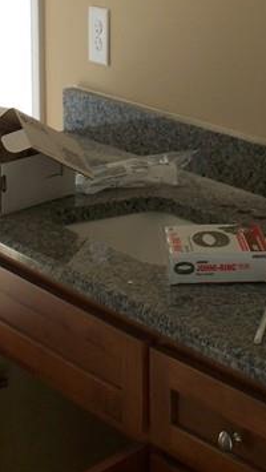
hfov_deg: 10.7
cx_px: 190
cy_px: 28
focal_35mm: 113
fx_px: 1415
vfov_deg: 18.6
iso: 64
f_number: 2.8
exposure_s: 1/60
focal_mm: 7.54
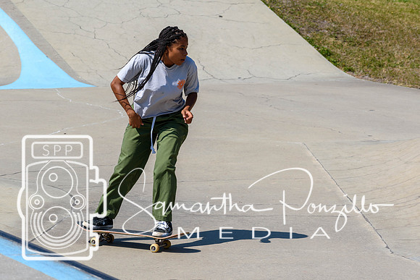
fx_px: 2100
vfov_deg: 7.6
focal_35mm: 180
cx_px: 210
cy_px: 140
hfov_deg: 11.4
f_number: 8
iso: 200
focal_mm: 120
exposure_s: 1/1000
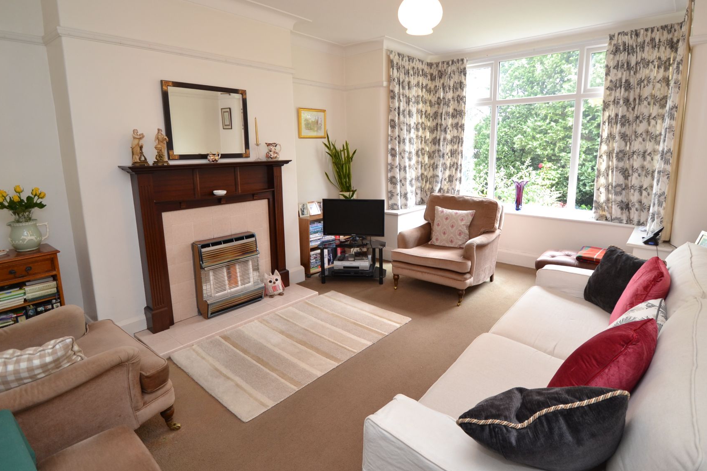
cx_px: 386
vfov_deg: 67.1
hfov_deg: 89.8
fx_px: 353
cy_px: 203
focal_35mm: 18
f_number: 4
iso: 400
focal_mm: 10
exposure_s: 1/60
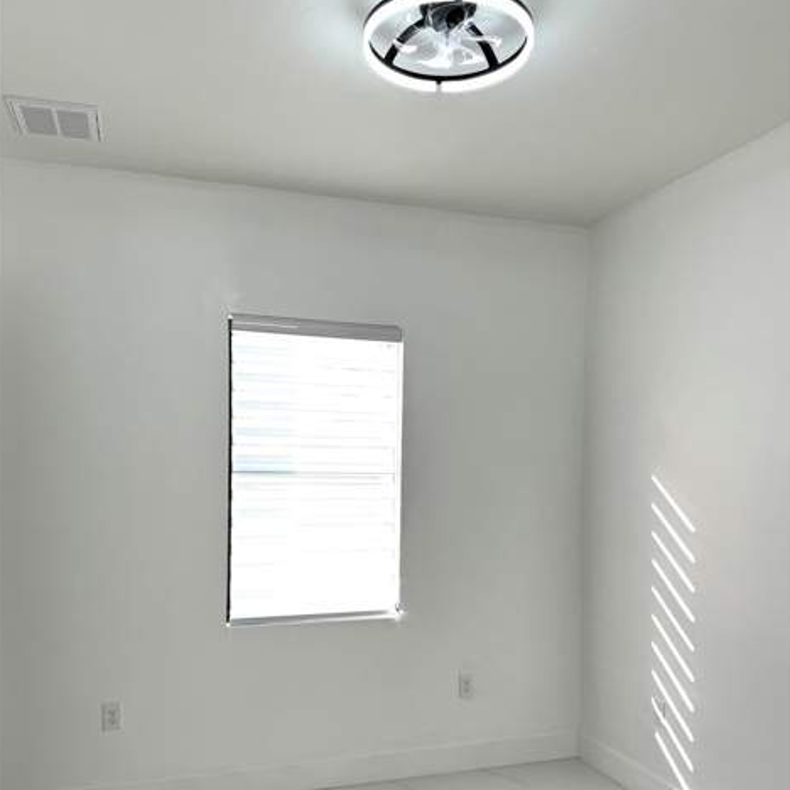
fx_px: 749
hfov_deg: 55.6
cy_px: 479
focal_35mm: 29
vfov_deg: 55.2
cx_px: 395
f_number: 1.78
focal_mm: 6.76
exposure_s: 1/397
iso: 80
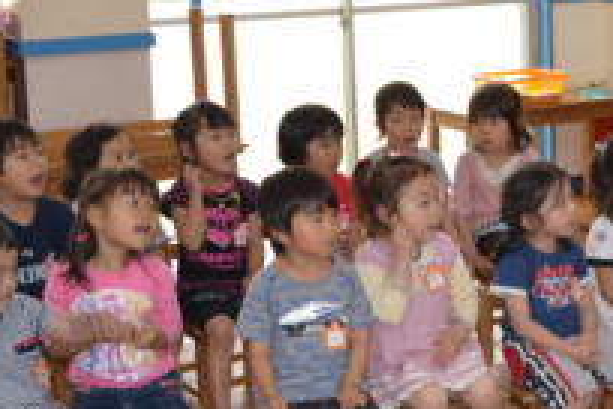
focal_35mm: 100
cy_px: 173
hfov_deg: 19.9
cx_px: 595
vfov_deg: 13.7
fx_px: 1703
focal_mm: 34
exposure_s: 1/30
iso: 160
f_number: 5
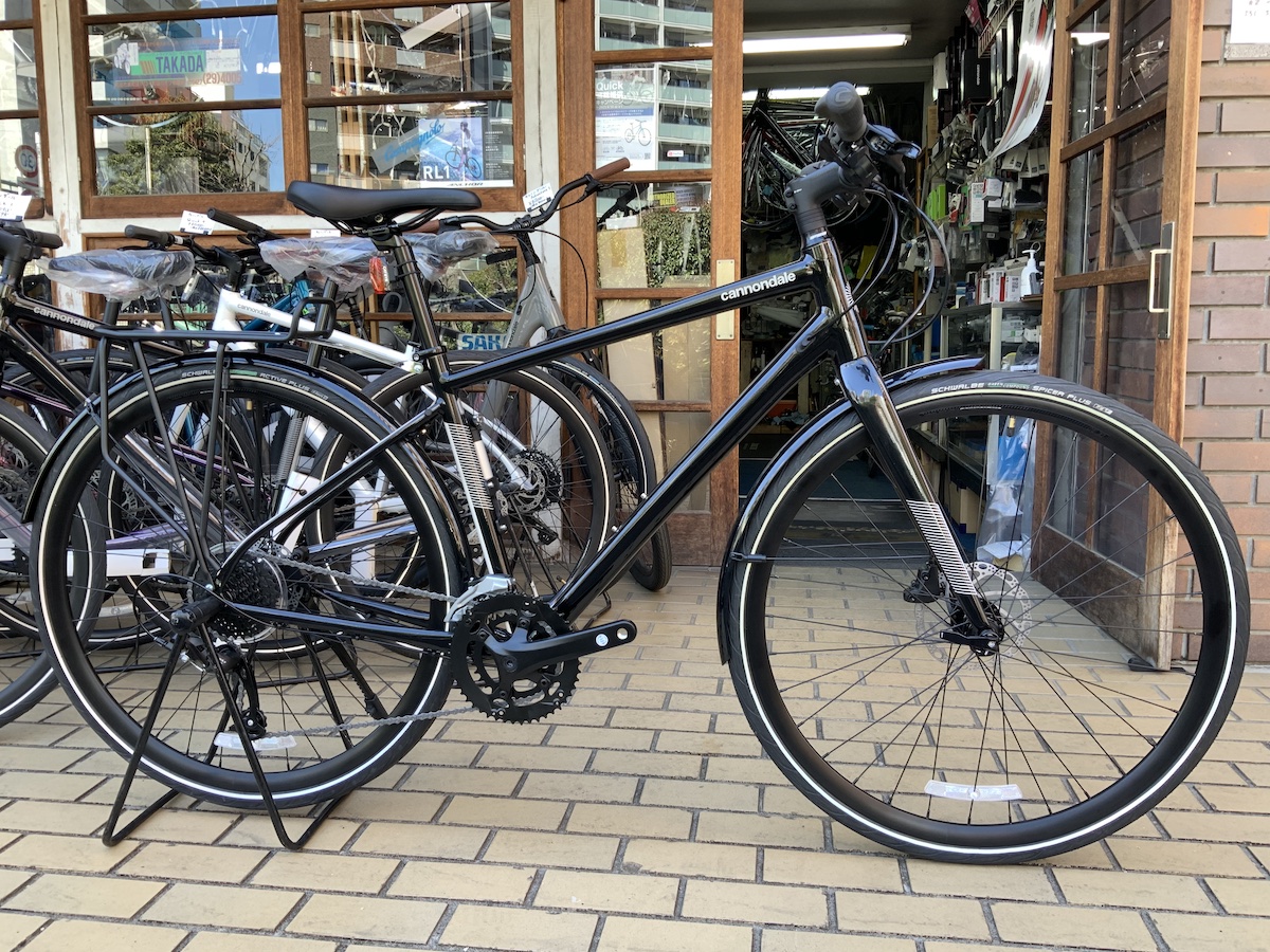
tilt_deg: -7.7
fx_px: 1064
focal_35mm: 29
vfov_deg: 48.2
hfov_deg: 61.7
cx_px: 635
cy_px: 476
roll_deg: +0.4
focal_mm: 3
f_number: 1.8
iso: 25
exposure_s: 1/100
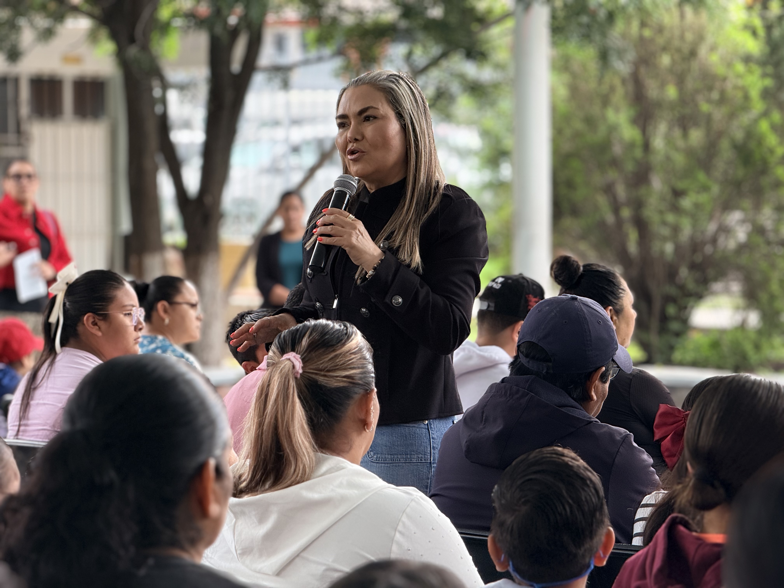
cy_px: 294
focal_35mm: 120
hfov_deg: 16.4
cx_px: 392
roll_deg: +0.2
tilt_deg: -1.0
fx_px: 2718
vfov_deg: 12.3
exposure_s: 1/157
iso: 50
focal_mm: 15.66
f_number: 2.8
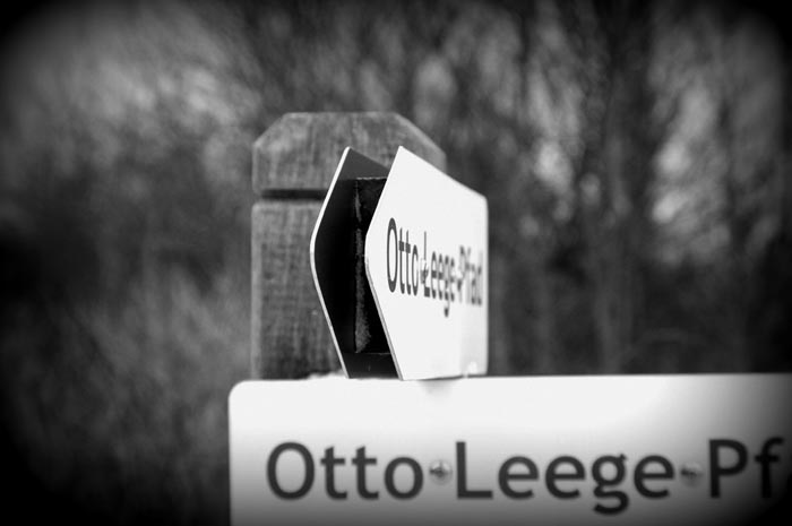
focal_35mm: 75
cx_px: 396
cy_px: 263
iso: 800
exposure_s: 1/80
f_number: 6.3
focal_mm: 50
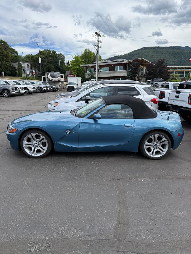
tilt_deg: -11.6
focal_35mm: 24
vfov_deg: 71.6
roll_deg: +0.3
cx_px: 96
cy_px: 127
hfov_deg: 56.8
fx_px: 177
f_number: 1.78
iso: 80
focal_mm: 6.76
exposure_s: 1/2907
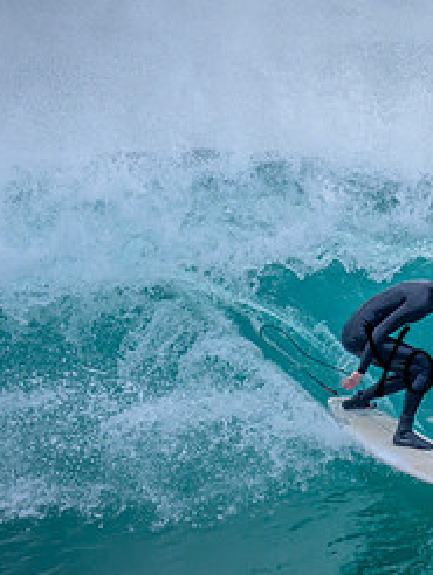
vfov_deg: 1.0
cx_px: 561
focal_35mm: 2054
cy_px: 279
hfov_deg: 0.7
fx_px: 34198
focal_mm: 800
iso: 1100
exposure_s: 1/2000
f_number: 6.3
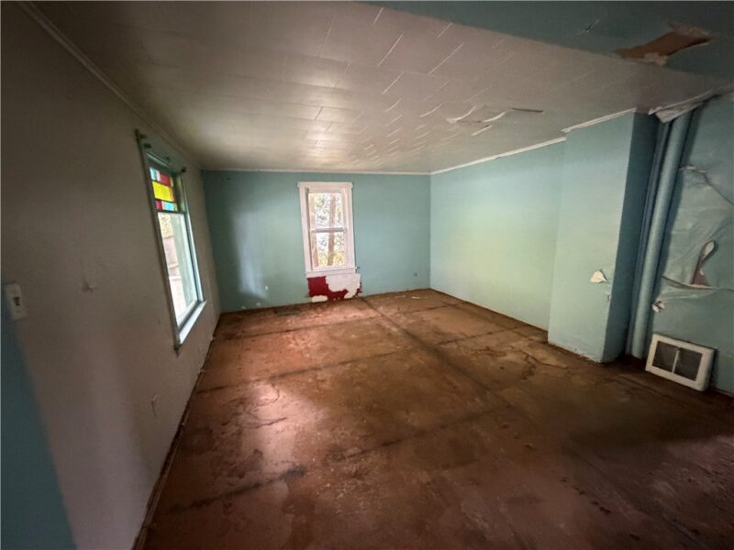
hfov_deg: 102.1
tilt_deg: -10.1
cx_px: 367
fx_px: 297
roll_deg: +2.1
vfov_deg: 85.7
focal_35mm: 14
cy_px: 275
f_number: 2.2
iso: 1250
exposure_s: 1/40
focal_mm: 2.22
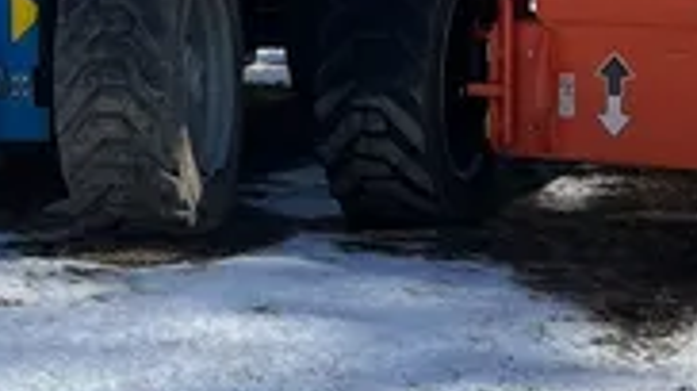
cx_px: -42
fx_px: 2105
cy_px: -21
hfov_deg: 18.2
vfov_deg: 10.5
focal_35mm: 114
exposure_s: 1/2632
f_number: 1.6
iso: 50
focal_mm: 5.1
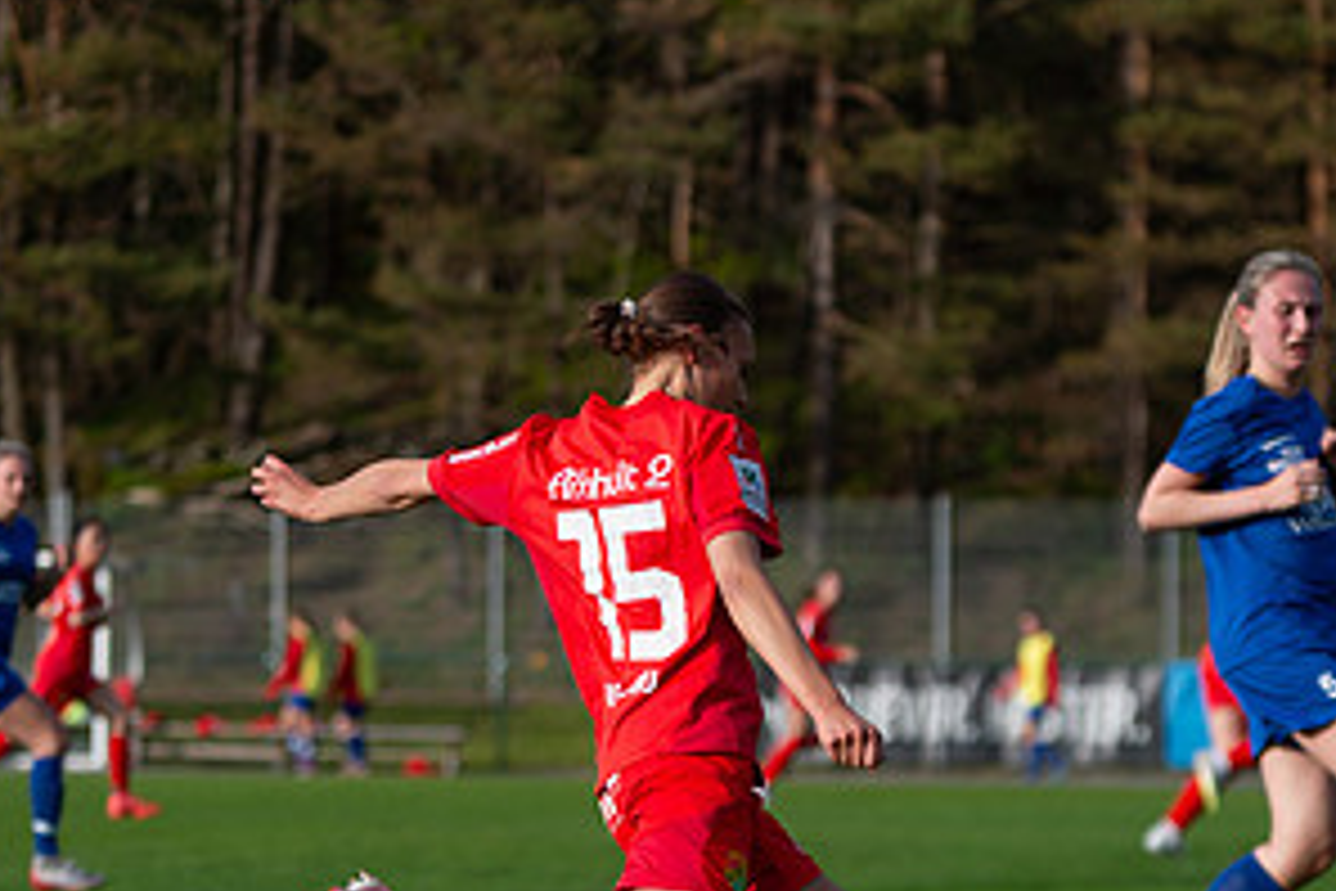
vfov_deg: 6.7
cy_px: 765
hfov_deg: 10.0
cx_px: 733
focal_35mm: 205
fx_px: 7607
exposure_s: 1/1600
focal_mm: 105
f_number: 3.2
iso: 100
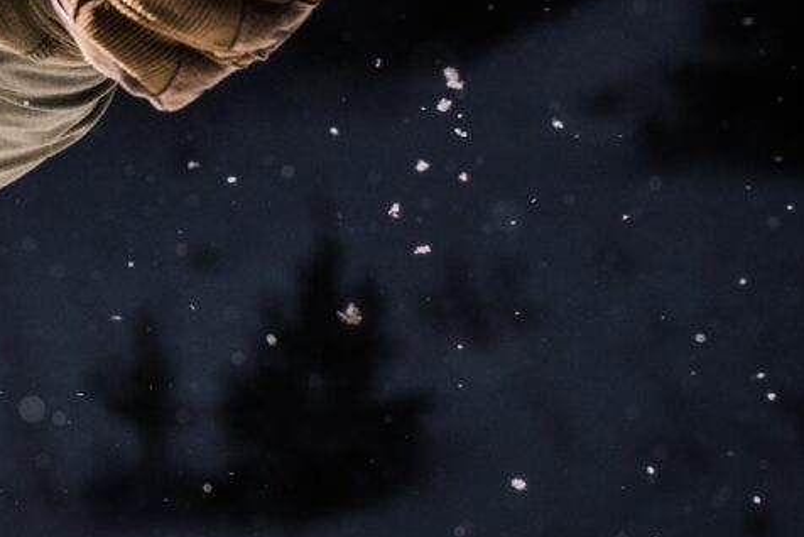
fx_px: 3754
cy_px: 22
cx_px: -284
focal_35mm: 168
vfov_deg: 8.1
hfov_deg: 11.8
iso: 800
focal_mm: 50
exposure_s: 1/5000
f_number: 4.5
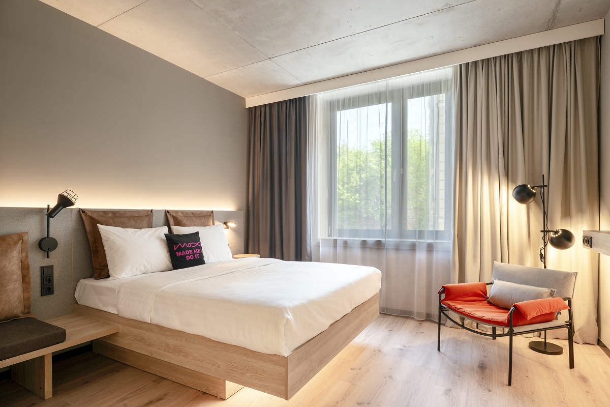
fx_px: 322
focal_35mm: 19
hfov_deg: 86.9
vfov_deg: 64.6
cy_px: 204
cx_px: 305
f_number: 10
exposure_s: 1/1.67
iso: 125
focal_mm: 19
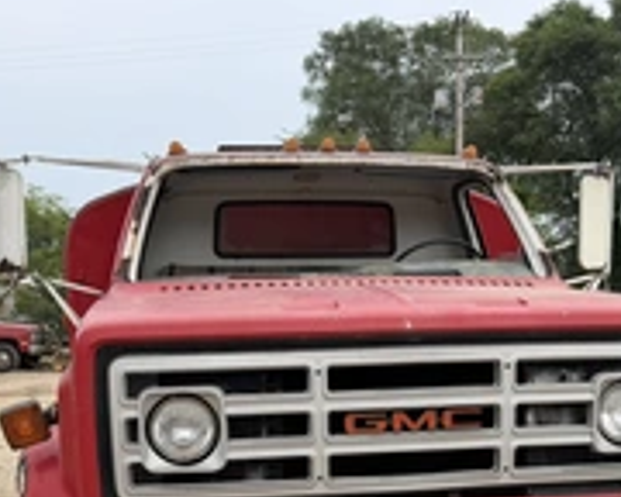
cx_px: 338
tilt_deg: -8.5
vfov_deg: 27.9
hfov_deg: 36.0
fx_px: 956
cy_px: 462
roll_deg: +2.1
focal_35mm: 52
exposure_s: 1/1585
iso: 80
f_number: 1.78
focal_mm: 6.76
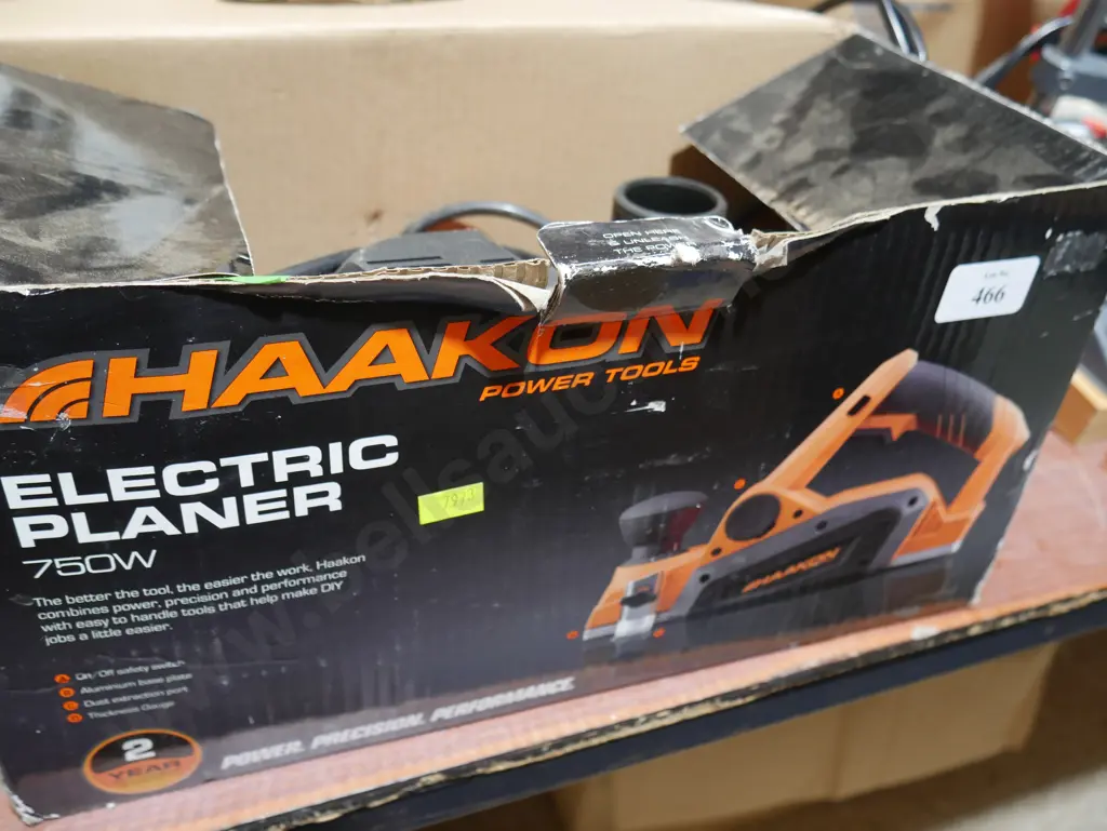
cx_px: 554
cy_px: 416
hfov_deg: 56.8
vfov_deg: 44.2
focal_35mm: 32
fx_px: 1024
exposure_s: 1/60
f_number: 3.6
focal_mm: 16
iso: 800
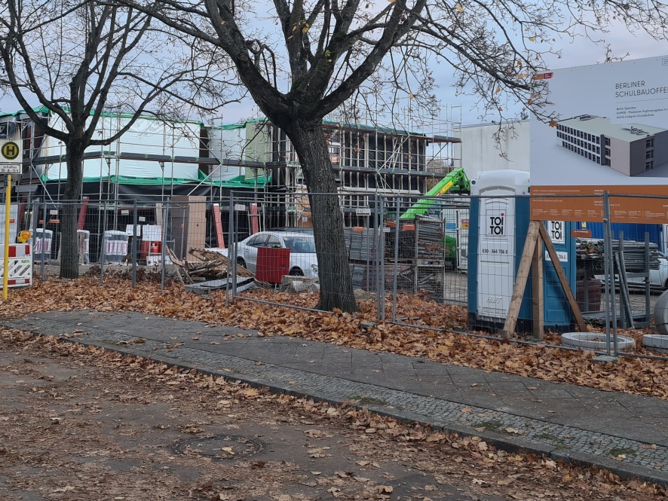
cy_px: 119
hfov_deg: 42.9
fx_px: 849
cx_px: 331
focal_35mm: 44
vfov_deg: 32.2
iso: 80
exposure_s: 1/100
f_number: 1.8
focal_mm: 5.4
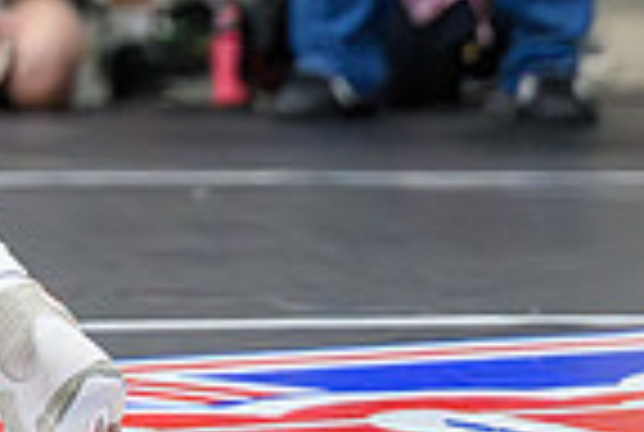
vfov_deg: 2.9
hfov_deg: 4.3
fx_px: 8389
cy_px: -330
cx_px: -759
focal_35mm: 468
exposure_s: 1/800
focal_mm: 96
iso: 16000
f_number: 2.8
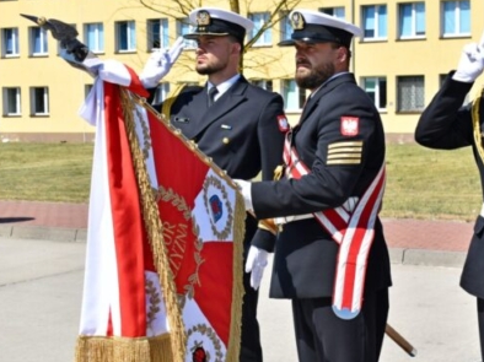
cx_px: 335
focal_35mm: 75
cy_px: 188
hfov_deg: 25.8
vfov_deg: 19.6
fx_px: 1048
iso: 400
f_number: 6.3
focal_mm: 32
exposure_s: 1/1600
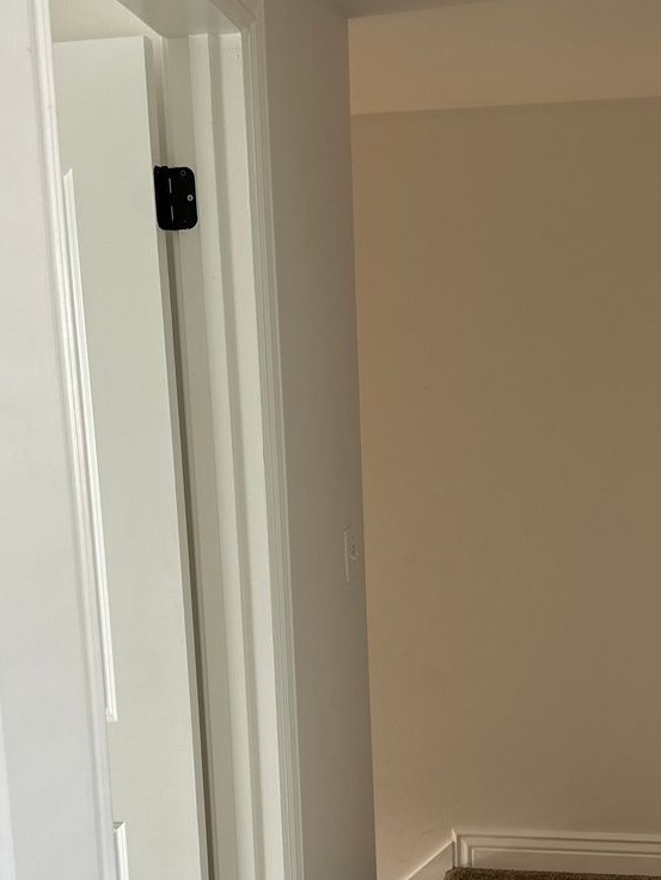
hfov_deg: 29.1
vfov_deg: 37.4
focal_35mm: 50
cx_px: 388
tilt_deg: -11.1
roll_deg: +1.5
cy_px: 640
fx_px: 1273
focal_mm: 6.86
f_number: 1.78
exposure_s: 1/120
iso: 125
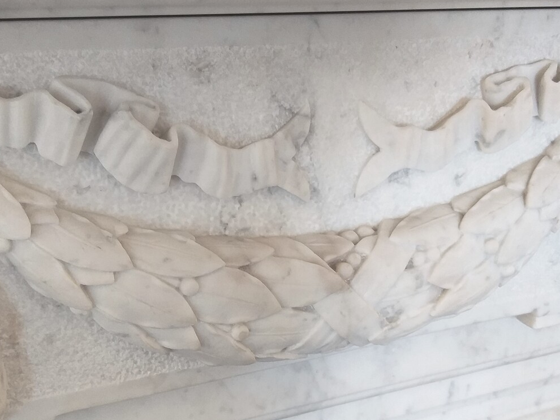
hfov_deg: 44.8
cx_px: 285
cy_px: 251
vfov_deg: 34.3
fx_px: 680
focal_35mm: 42
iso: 160
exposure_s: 1/33
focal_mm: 3.93
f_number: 1.7
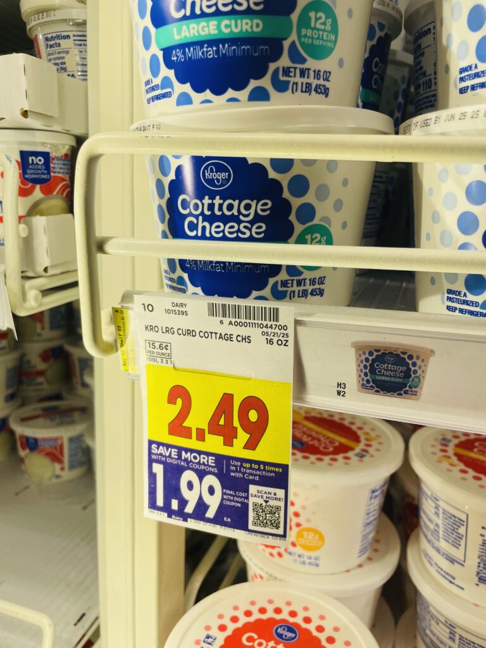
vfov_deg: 67.3
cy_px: 324
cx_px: 243
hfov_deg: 53.1
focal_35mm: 26
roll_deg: -1.9
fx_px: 487
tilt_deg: -10.7
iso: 32
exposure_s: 1/251
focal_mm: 4.2
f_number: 1.6
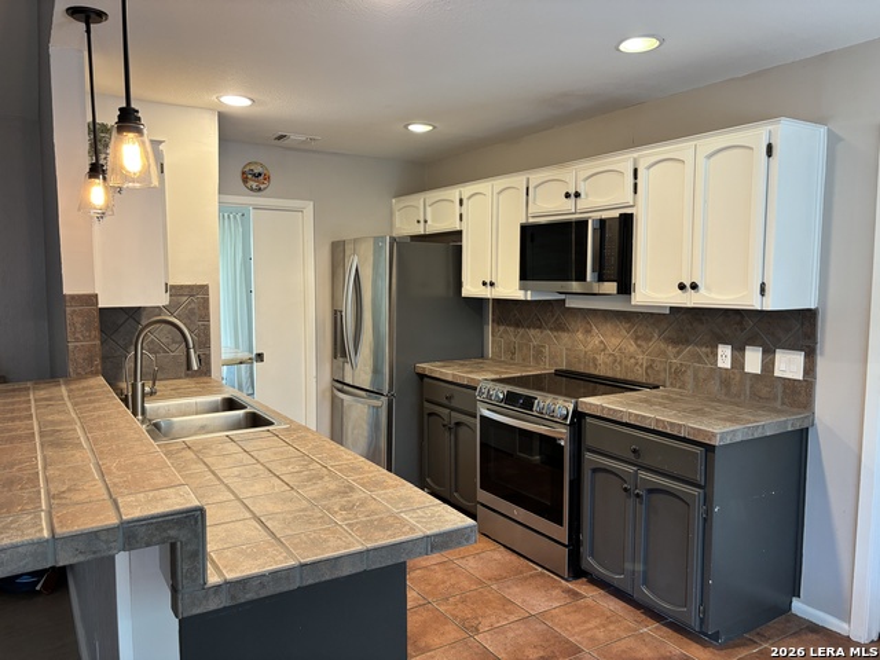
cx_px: 440
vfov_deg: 53.1
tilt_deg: -5.5
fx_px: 661
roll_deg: +0.2
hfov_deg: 67.3
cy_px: 330
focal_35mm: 26
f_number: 1.6
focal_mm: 5.96
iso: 160
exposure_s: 1/60
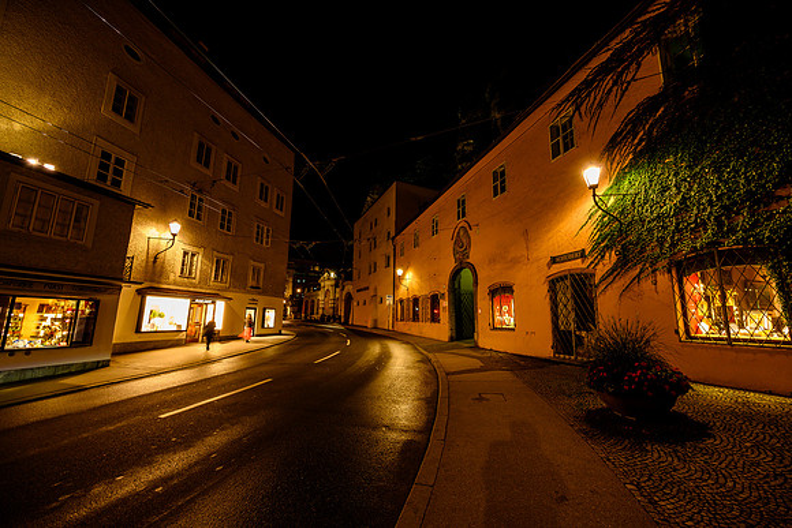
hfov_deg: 104.2
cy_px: 264
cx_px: 396
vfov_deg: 81.2
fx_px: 308
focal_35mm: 14
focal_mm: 14
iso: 500
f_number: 5.6
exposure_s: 1/4
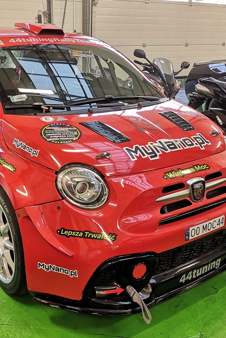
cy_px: 170
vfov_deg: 50.7
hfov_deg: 34.7
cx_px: 74
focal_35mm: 38
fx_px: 358
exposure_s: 3
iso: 100
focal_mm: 3.95
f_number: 1.8
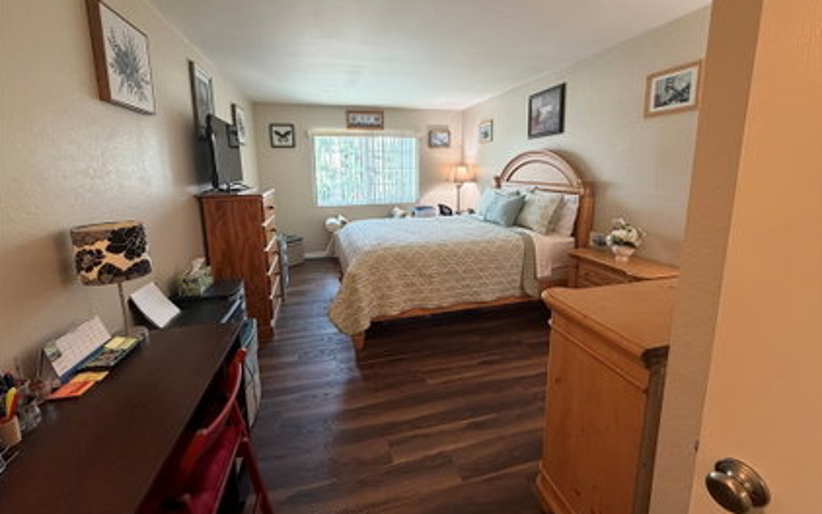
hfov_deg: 101.4
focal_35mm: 15
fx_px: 336
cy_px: 224
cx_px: 410
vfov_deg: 74.5
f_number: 2.2
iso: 320
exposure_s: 1/60
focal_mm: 2.22
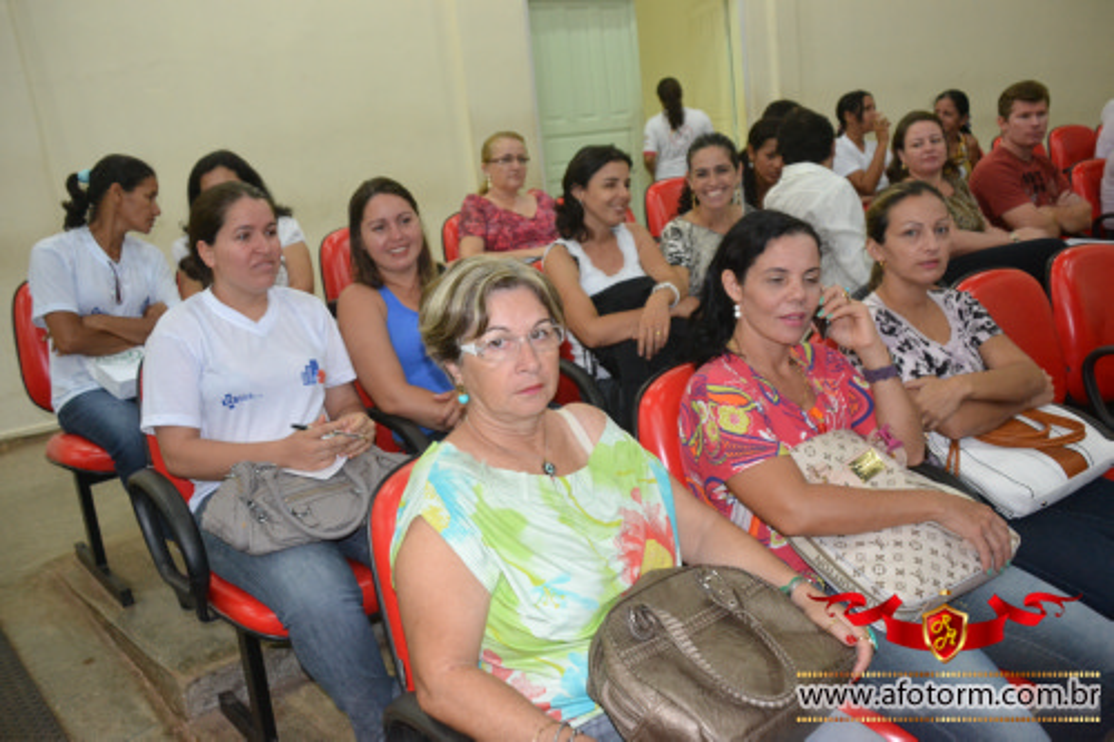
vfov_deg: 43.6
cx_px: 557
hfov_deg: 61.9
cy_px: 371
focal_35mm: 30
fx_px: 928
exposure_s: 1/60
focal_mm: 20
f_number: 3.5
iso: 2200
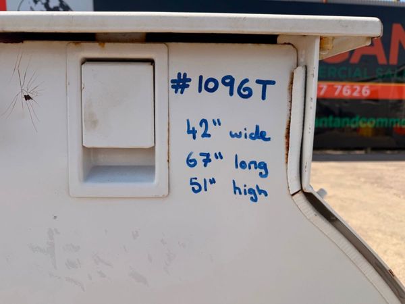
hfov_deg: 71.6
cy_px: 152
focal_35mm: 24
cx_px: 202
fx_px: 281
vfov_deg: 56.8
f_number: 1.78
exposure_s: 1/4673
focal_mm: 6.76
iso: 80
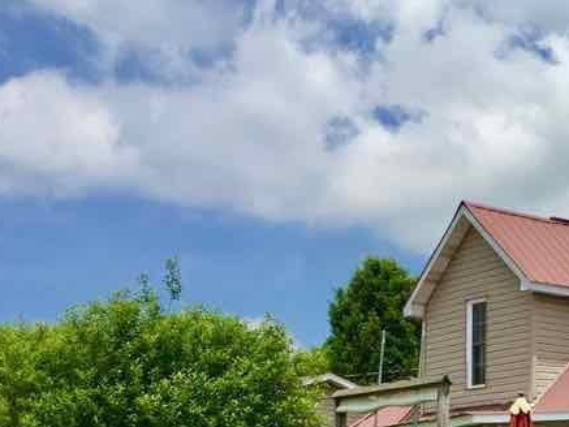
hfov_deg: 21.7
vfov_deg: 16.3
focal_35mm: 85
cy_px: 582
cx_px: 639
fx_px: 1398
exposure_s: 1/2639
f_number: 2.2
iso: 32
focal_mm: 4.15
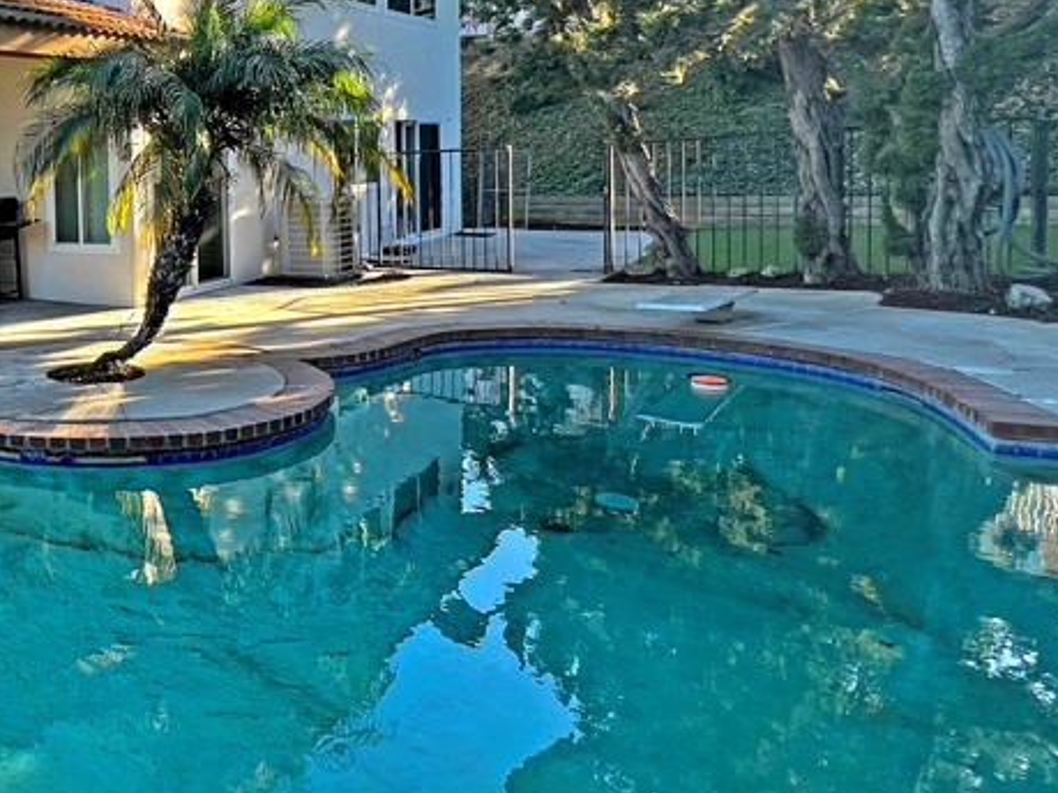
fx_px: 886
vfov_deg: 47.1
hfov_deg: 47.8
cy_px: 237
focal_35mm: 29
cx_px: -58
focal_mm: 1.57
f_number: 1.8
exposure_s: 1/266
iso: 32
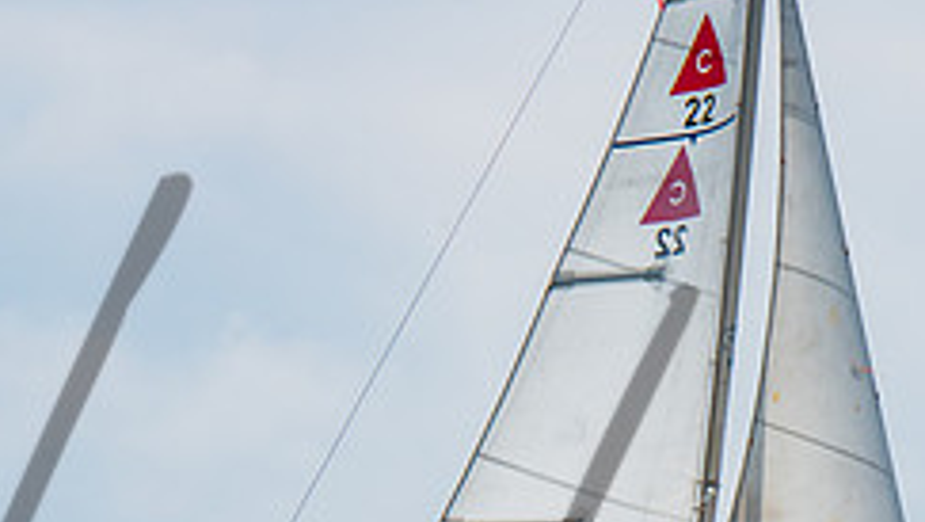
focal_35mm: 1277
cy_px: 718
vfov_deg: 1.0
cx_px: 735
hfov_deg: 1.7
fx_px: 31339
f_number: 11
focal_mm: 340
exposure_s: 1/640
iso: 400
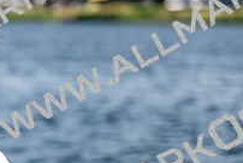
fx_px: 1358
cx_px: -89
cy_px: 159
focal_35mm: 201
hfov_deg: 10.0
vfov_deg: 6.8
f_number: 2.8
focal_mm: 70
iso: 64
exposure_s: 1/1600
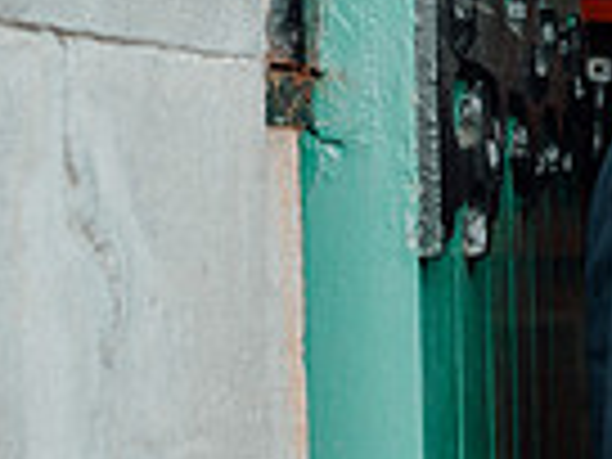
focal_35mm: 111
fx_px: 1962
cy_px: 268
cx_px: 1292
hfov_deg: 14.3
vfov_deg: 13.3
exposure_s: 1/200
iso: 250
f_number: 3.5
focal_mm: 27
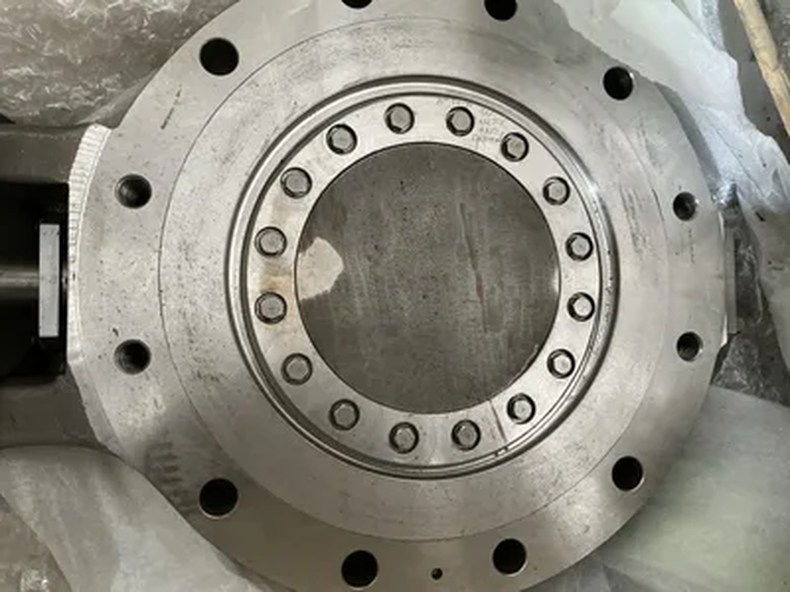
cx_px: 395
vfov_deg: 49.7
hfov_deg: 63.4
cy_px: 296
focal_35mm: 28
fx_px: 639
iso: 200
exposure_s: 1/60
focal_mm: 3
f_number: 1.8
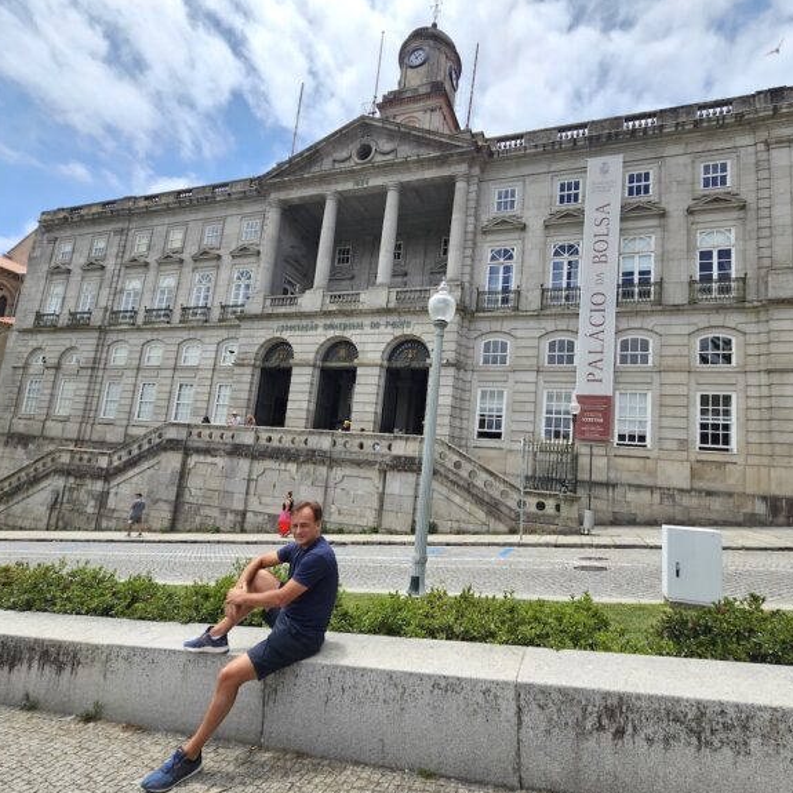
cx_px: 447
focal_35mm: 16
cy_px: 410
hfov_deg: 87.0
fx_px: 415
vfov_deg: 87.4
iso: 50
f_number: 2.2
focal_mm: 2.2
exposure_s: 1/2296
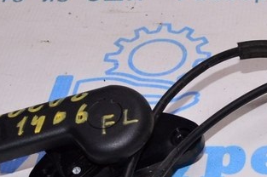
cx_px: 318
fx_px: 800
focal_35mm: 108
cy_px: 172
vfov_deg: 12.5
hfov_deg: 18.0
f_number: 8
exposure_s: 1/200
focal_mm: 22
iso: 1600
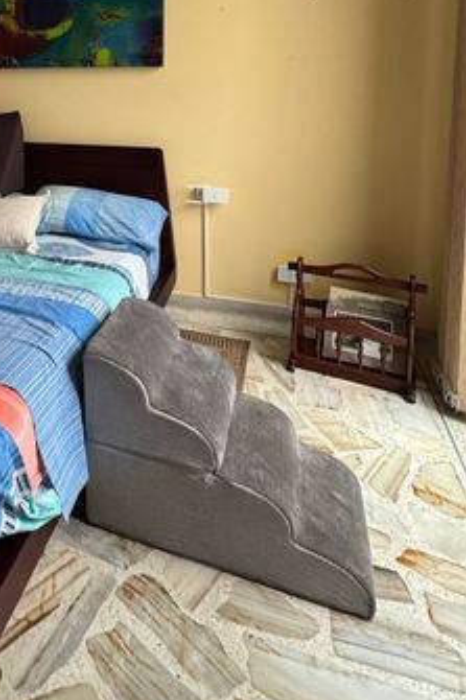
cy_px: 116
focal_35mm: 29
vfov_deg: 57.6
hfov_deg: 41.7
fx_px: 564
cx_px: 54
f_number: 2.2
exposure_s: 1/60
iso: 200
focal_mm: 2.22
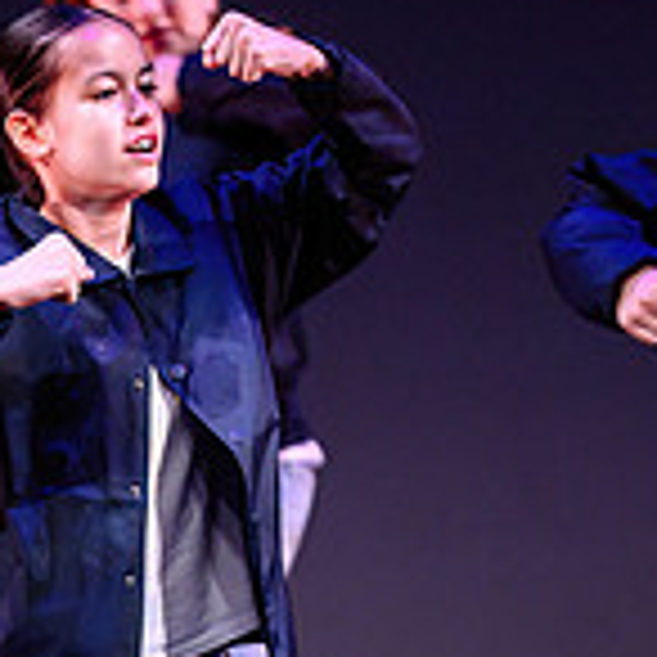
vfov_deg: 2.3
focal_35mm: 751
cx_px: 201
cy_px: 718
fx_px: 16126
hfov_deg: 2.3
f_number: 2.8
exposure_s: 1/400
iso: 1600
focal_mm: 200
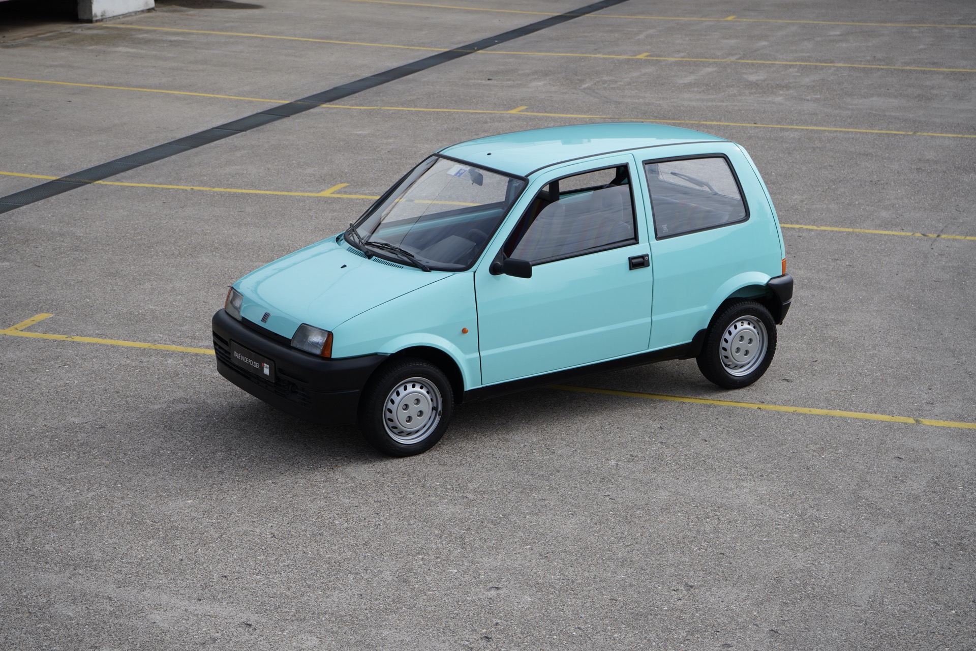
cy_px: 326
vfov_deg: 19.5
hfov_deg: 28.8
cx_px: 488
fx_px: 1898
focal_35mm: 70
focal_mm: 70
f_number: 8
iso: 100
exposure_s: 1/320
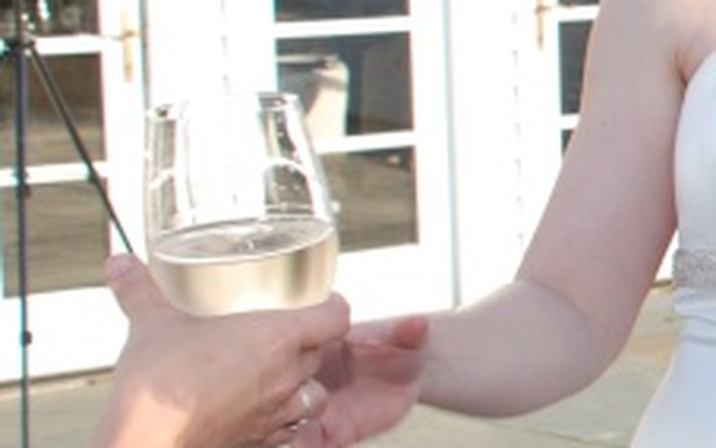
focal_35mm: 152
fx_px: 2967
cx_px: 1331
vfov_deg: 8.6
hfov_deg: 12.5
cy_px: 197
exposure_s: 1/125
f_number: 5.6
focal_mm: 22
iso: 140
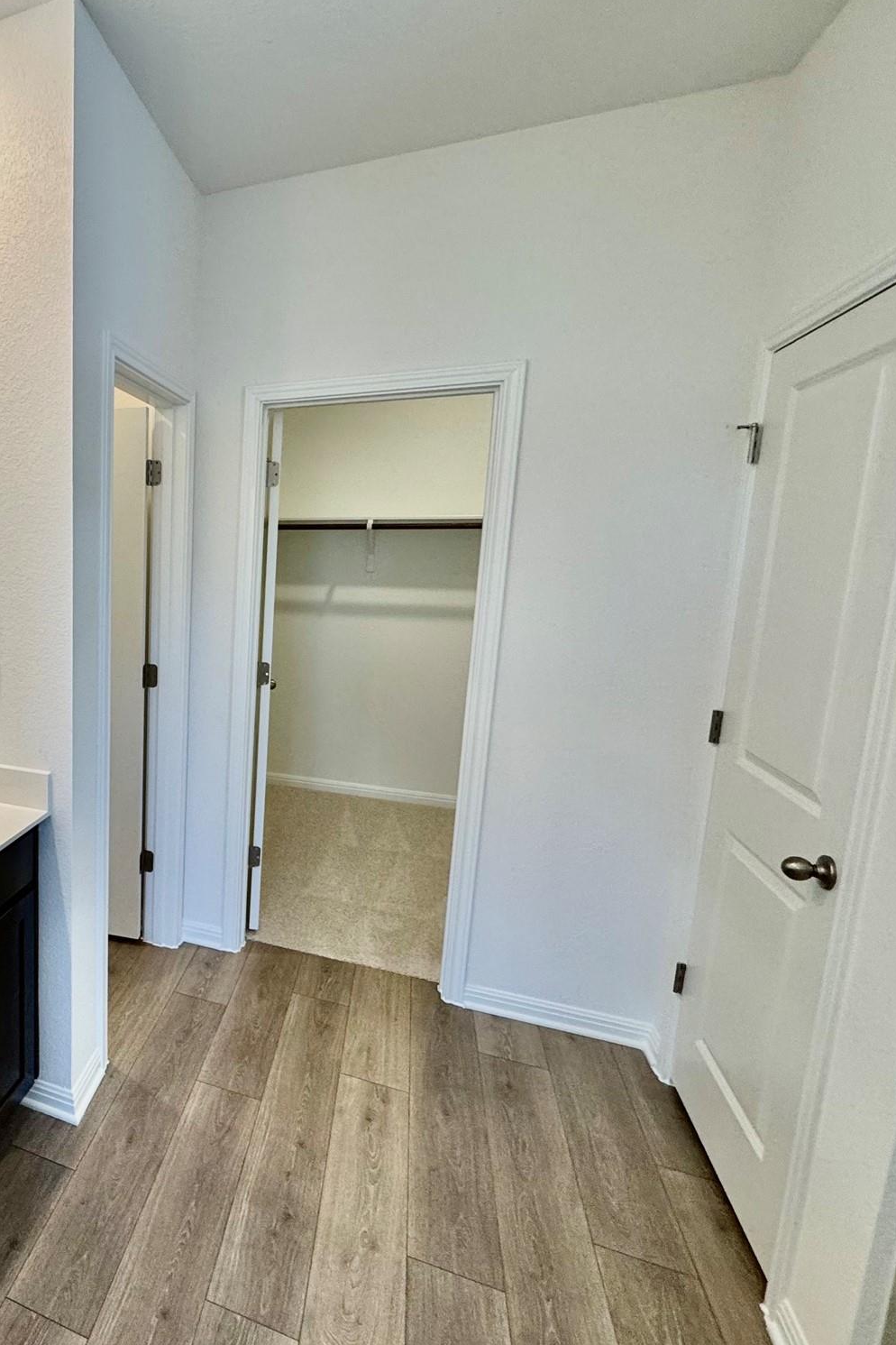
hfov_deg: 52.7
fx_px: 747
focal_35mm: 20
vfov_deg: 84.0
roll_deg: -0.3
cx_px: 57
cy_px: 668
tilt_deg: -9.5
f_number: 2.2
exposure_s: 1/120
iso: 160
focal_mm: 2.22
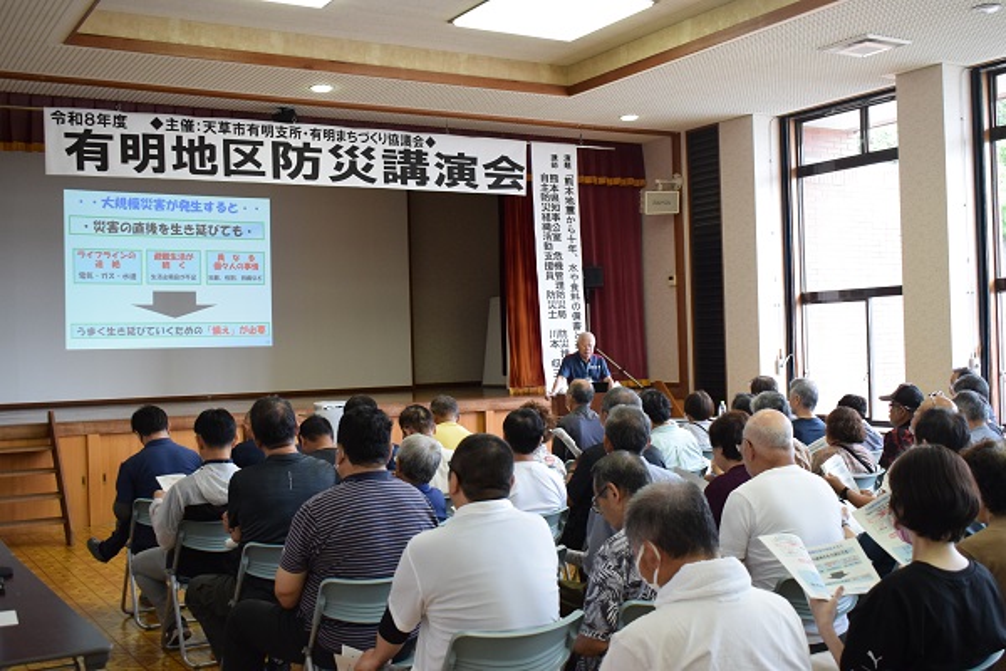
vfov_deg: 33.0
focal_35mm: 40
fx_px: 1132
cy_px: 336
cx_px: 503
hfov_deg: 47.9
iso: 1800
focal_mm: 27
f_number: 5.6
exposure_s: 1/125
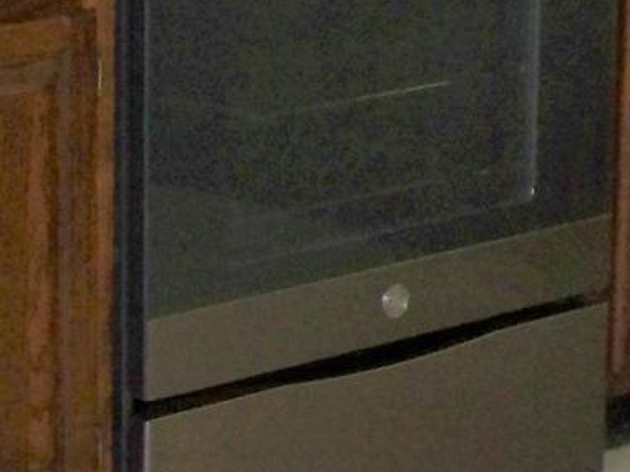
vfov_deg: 7.6
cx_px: 53
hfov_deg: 10.1
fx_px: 3531
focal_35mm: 194
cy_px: -76
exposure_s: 1/30
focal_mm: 7.54
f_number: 2.8
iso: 200
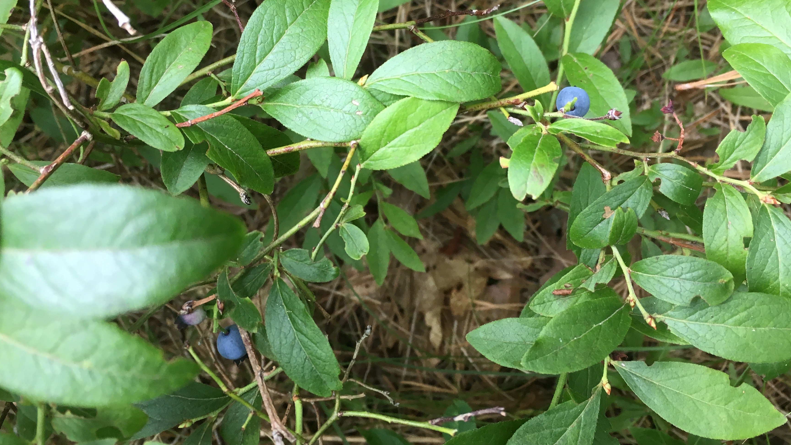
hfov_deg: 54.0
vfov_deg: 31.8
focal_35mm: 37
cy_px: 153
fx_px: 776
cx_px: 393
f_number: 2.2
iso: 25
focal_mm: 4.15
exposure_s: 1/30
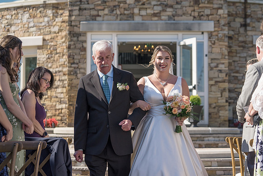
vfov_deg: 16.7
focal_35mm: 82
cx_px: 153
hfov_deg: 24.7
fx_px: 599
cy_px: 93
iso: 100
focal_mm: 70
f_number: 4
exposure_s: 1/800
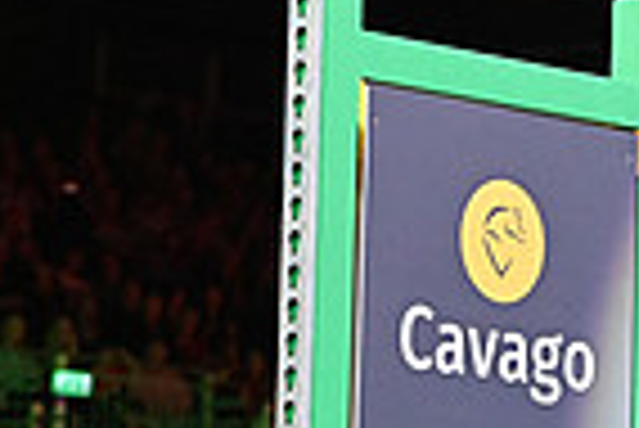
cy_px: 520
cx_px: 1287
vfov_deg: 4.2
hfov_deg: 6.1
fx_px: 5792
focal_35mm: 326
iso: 6400
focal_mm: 80
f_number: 5
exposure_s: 1/500
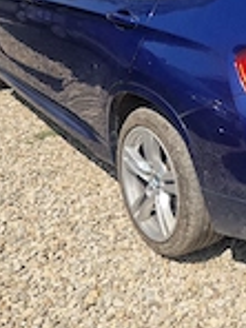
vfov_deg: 31.0
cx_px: 315
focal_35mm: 62
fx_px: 587
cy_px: 109
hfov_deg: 21.5
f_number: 1.8
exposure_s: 1/2500
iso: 50
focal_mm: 5.4
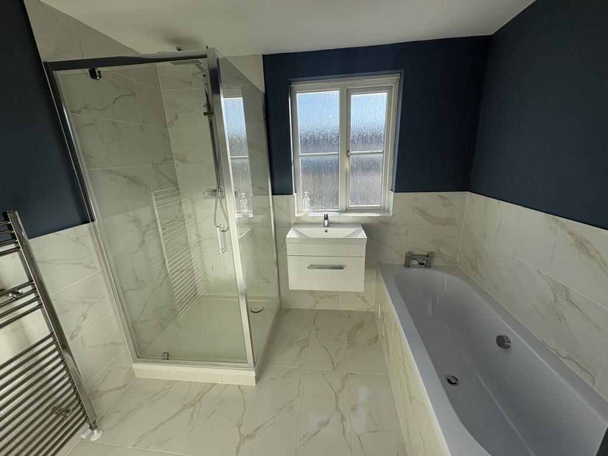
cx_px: 304
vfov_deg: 85.7
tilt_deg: -15.5
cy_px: 228
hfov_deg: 102.1
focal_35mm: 14
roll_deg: +2.6
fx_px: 246
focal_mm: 2.22
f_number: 2.2
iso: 40
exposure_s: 1/561
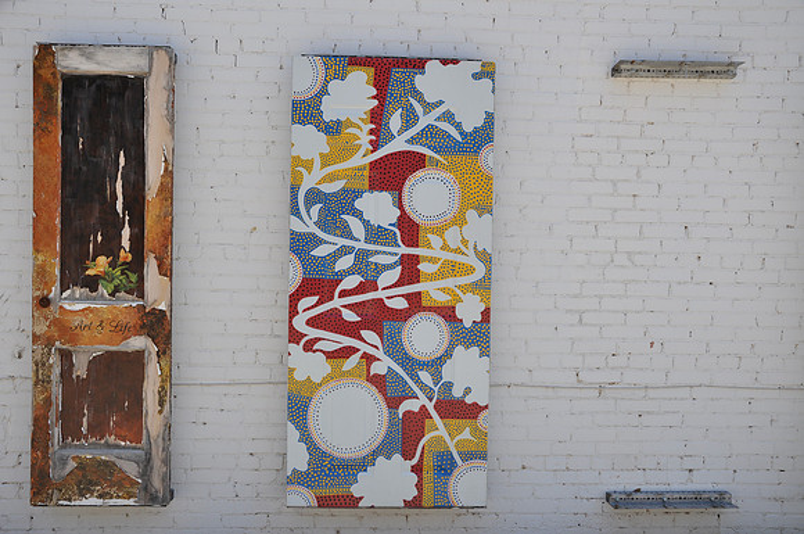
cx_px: 402
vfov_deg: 39.9
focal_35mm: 33
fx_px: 736
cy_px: 267
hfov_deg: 57.3
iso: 200
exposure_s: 1/200
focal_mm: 22
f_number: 7.1
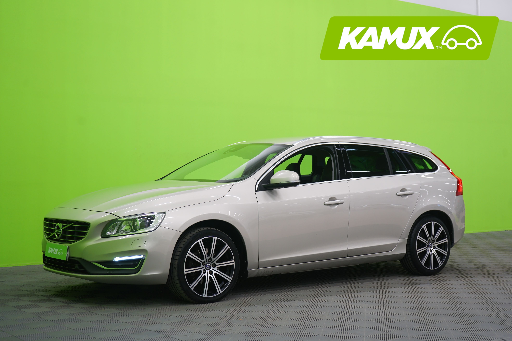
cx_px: 256
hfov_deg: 38.2
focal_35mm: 52
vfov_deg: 26.0
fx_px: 739
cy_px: 170
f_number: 5
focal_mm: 52
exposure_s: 1/8
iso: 400
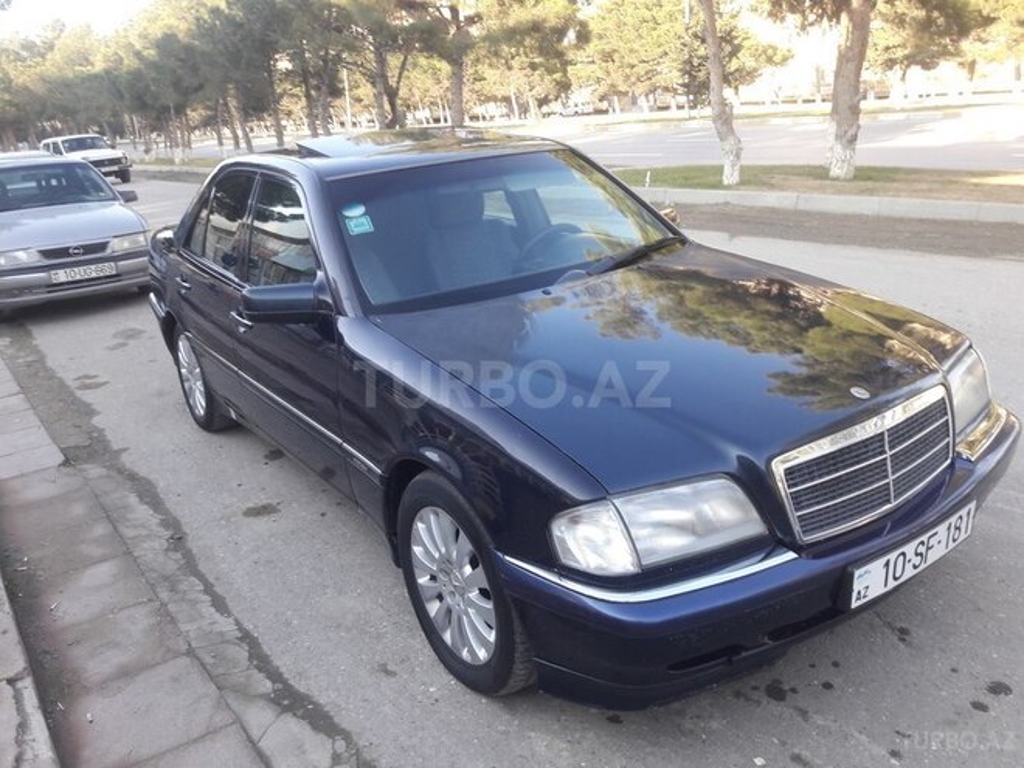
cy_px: 384
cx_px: 512
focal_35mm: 28
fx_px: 828
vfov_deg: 49.7
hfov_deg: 63.4
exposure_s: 1/105
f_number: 1.9
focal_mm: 3.7
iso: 40
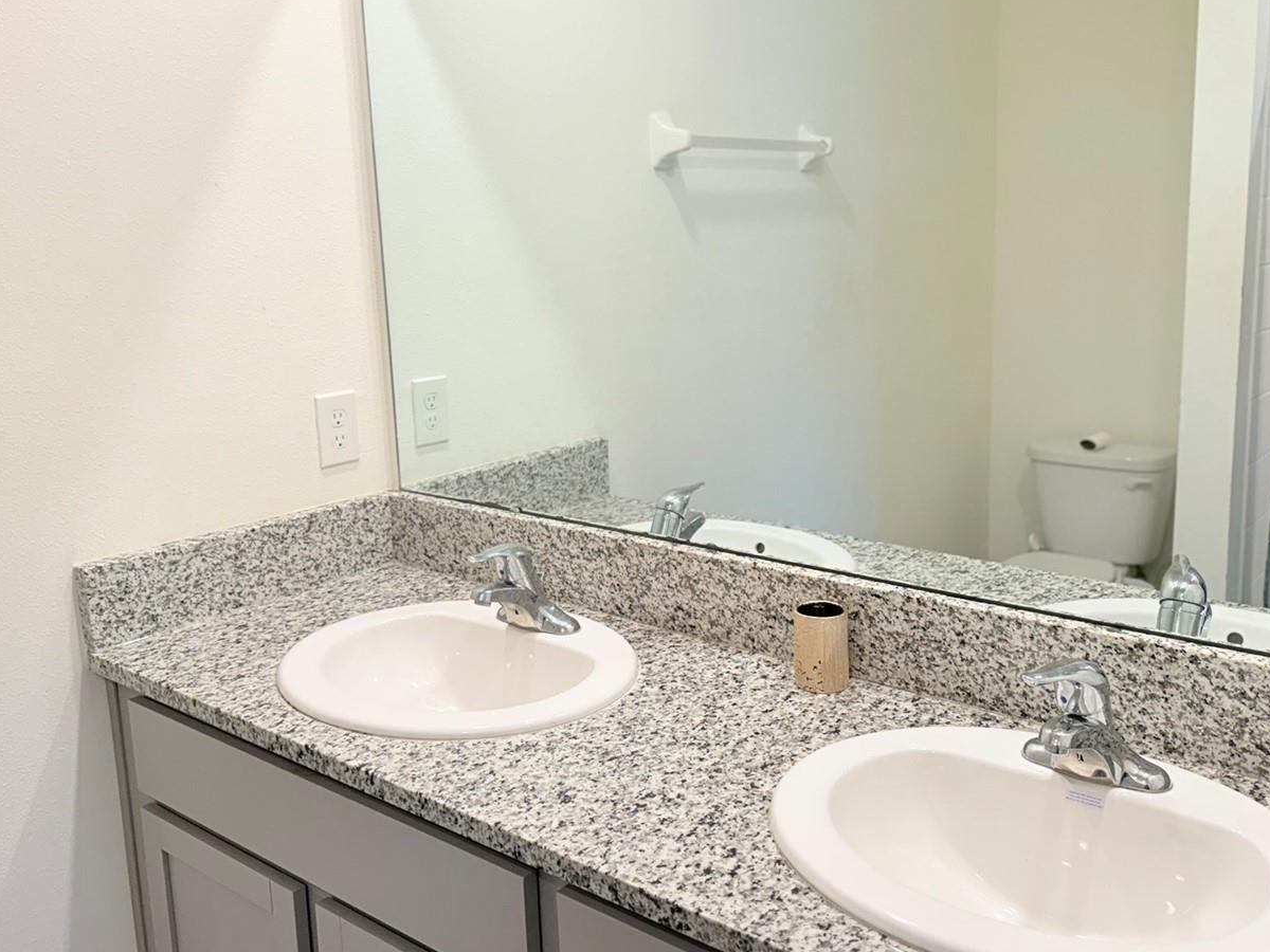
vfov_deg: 44.1
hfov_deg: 56.8
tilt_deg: -9.4
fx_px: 1174
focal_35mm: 32
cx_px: 655
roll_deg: +1.6
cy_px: 419
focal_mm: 6.76
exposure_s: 1/120
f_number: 1.78
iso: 100
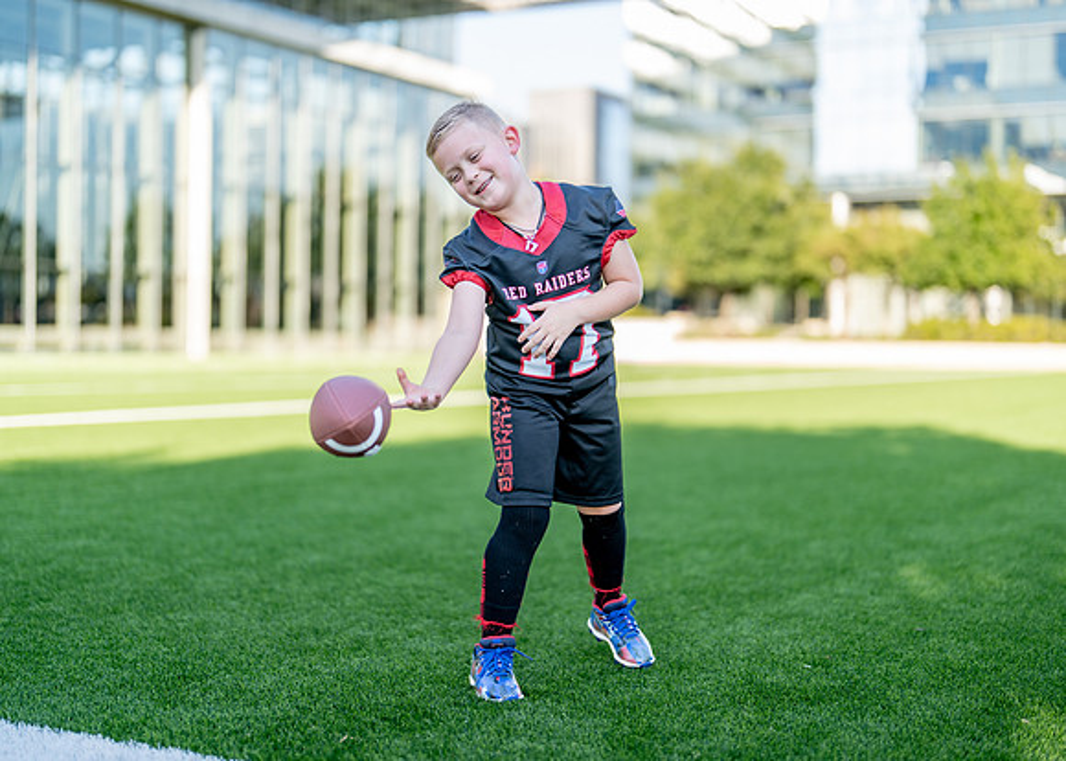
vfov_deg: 27.0
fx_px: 1586
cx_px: 533
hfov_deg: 37.2
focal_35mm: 52
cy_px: 380
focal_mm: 50
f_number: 1.2
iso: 100
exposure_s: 1/1250
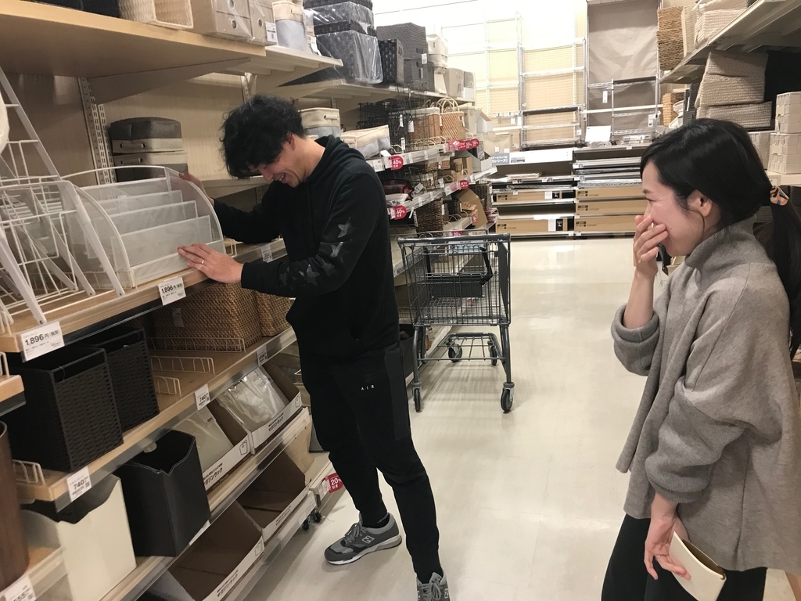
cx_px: 400
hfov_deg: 63.4
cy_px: 300
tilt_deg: -13.6
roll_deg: +3.3
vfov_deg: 49.7
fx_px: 648
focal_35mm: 28
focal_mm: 3.99
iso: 40
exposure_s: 1/25
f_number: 1.8
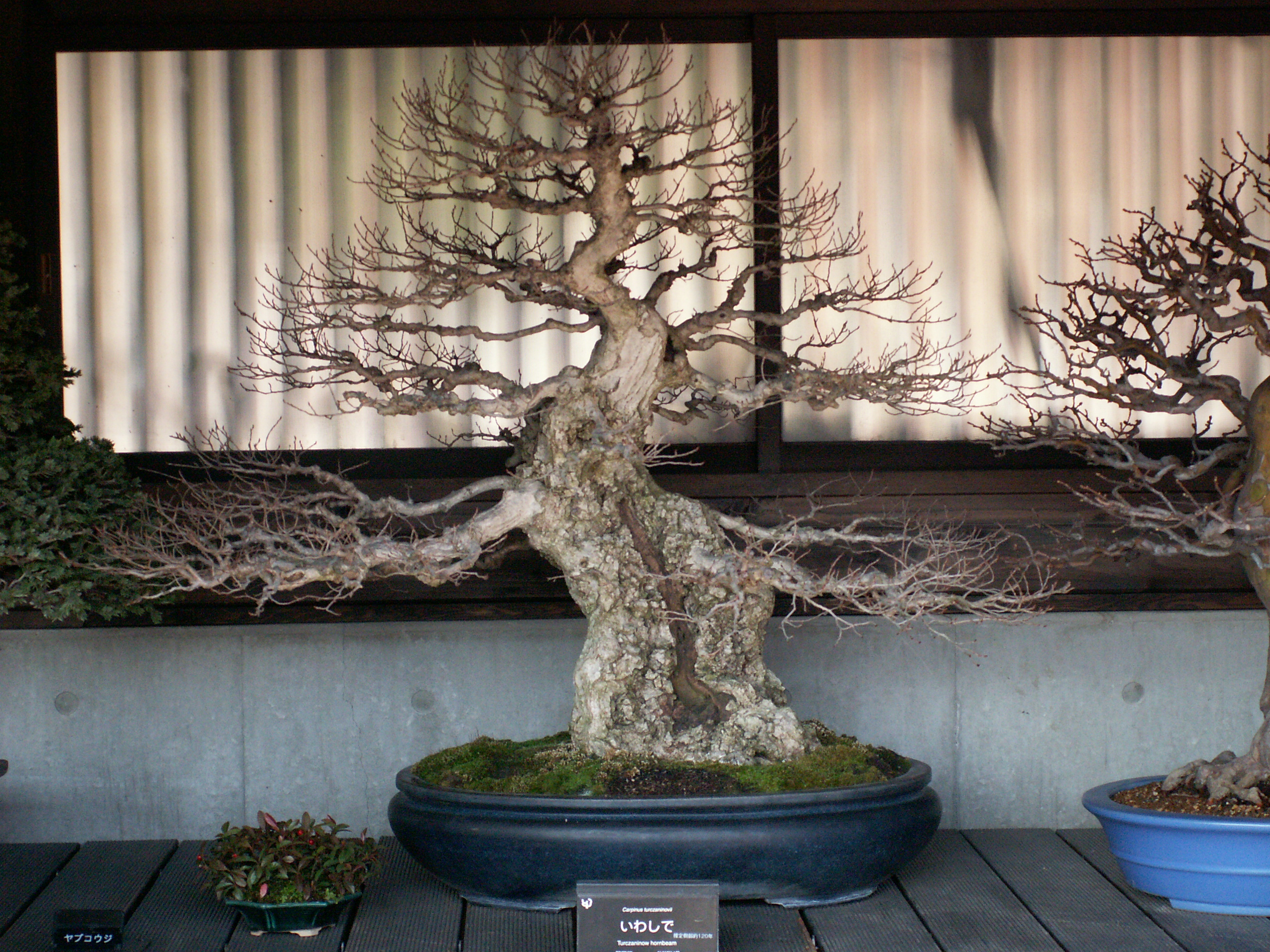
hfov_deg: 23.6
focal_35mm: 83
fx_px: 3045
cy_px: 476
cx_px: 635
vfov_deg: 17.8
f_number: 3.5
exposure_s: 1/50
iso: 100
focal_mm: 13.87
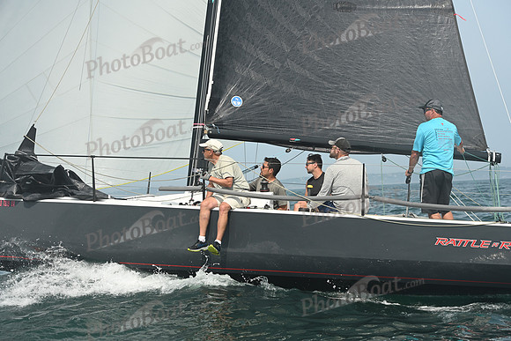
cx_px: 256
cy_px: 170
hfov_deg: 26.0
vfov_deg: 17.5
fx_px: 1107
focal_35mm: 78
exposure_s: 1/1250
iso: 320
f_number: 6.3
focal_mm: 78
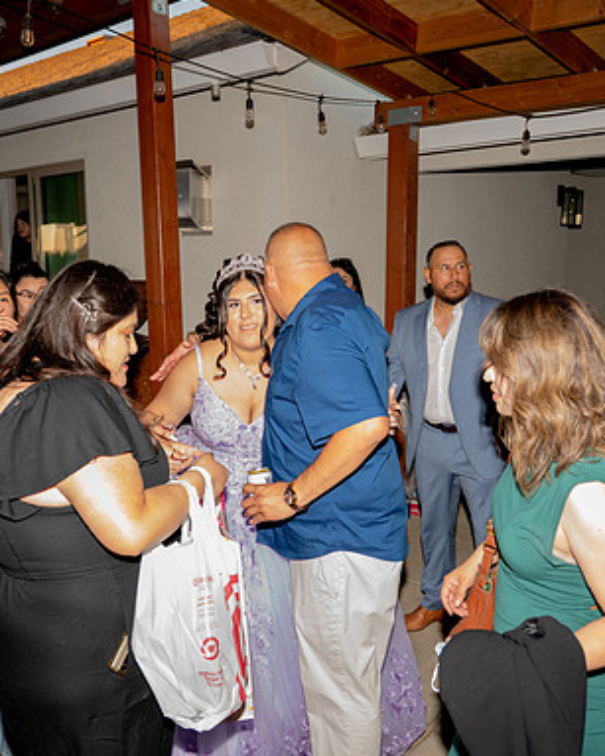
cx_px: 266
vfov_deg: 52.9
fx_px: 761
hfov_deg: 43.3
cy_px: 377
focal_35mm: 34
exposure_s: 1/125
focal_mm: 24
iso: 320
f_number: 3.2
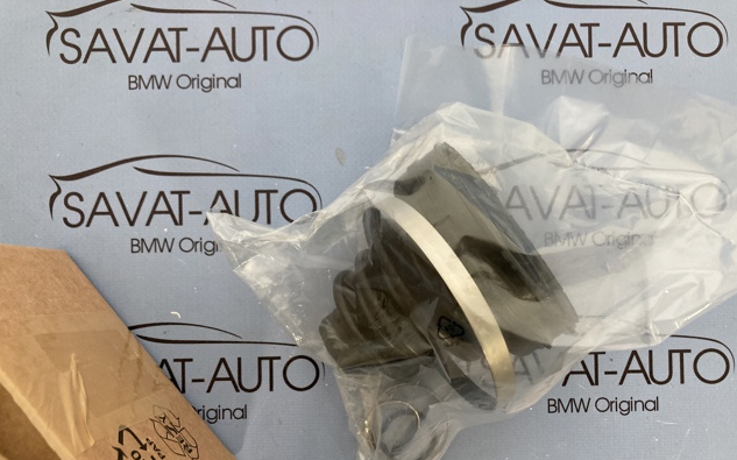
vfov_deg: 41.6
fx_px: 602
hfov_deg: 62.9
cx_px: 370
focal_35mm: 30
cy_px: 277
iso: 200
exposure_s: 1/60
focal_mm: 3.99
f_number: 1.8
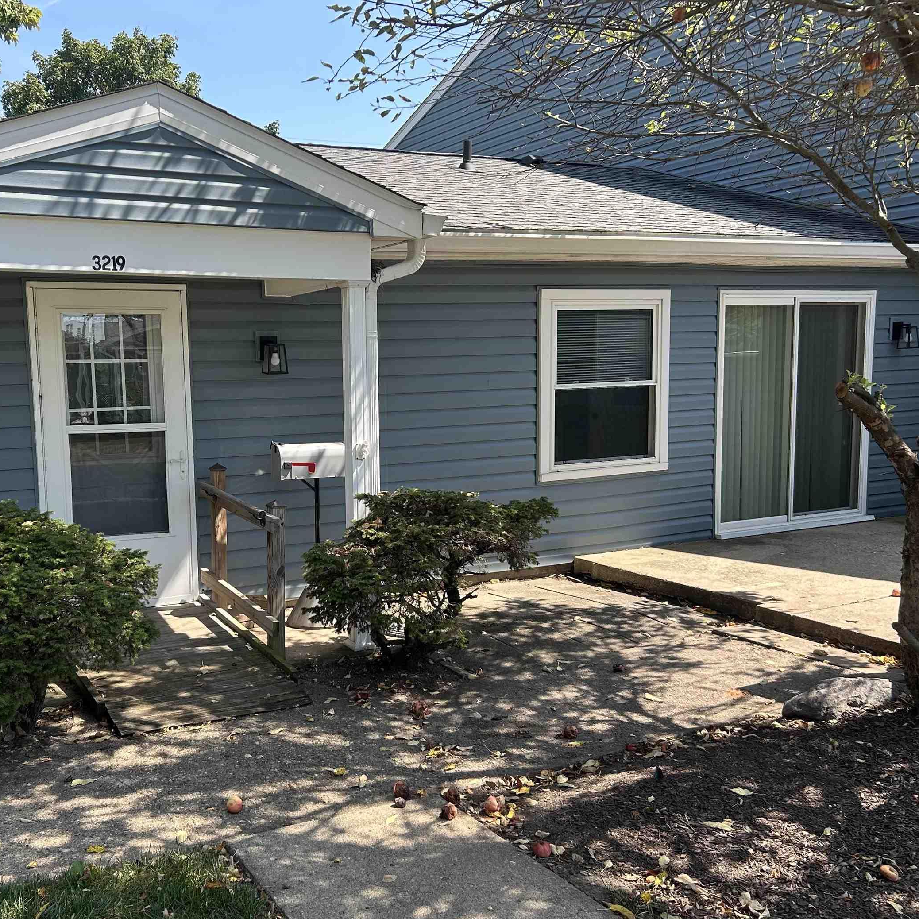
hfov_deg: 47.8
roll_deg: +2.2
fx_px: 1021
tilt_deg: -7.2
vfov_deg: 48.4
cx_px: 320
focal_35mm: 34
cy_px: 489
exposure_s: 1/840
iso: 50
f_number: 1.5
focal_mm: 5.7
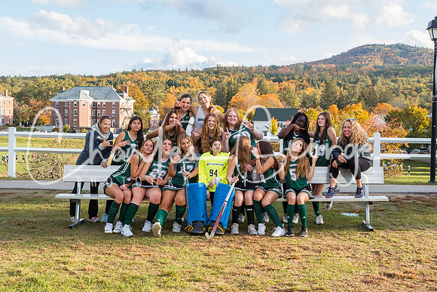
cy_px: 143
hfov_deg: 42.1
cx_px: 228
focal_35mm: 47
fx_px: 567
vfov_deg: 28.8
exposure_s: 1/125
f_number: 7.1
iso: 320
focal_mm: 24
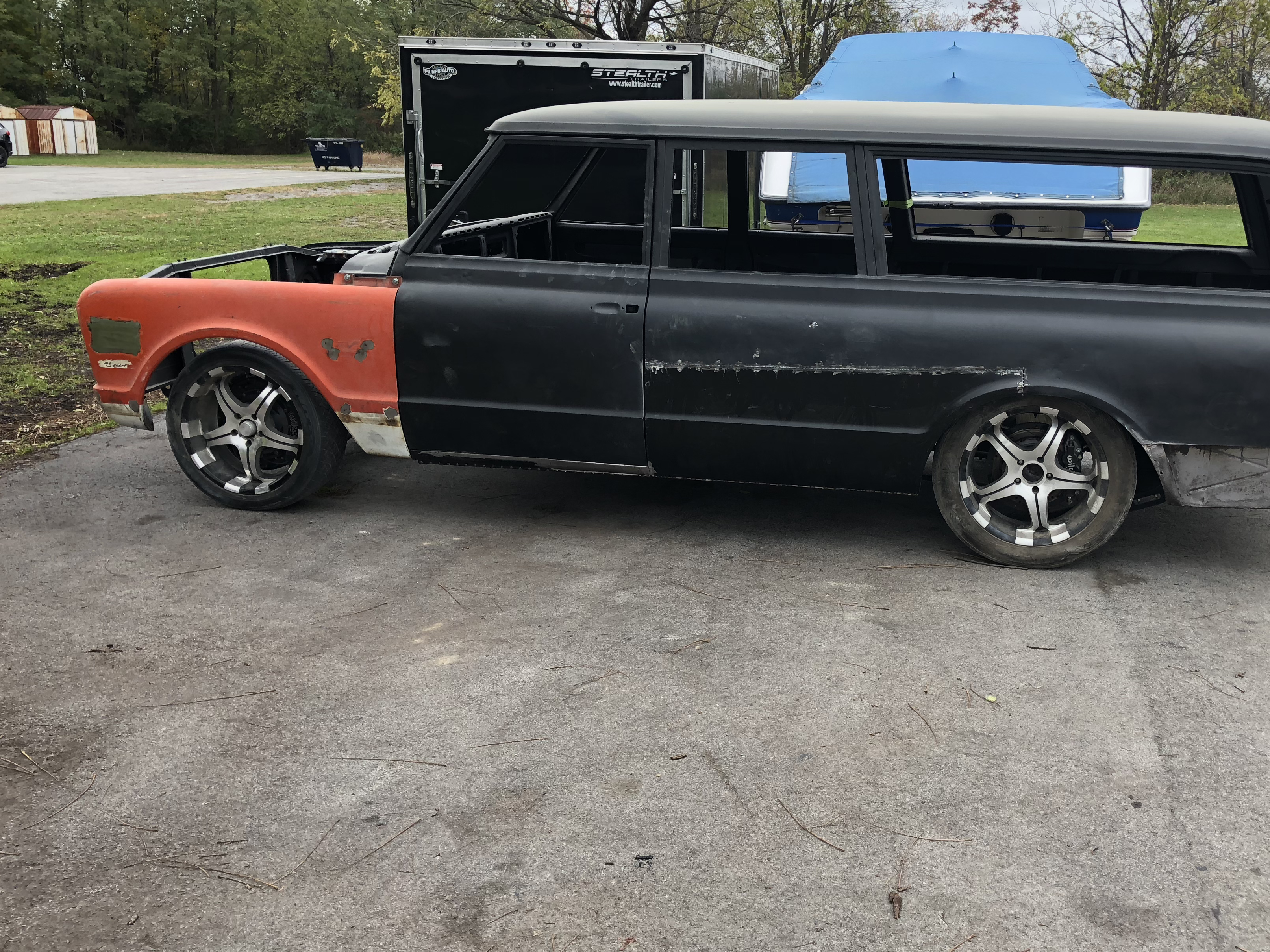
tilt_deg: -16.1
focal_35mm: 35
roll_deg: -2.2
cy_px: 483
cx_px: 769
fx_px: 1284
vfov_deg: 40.7
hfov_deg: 52.2
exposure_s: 1/120
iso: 25
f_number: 1.8
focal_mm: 3.99
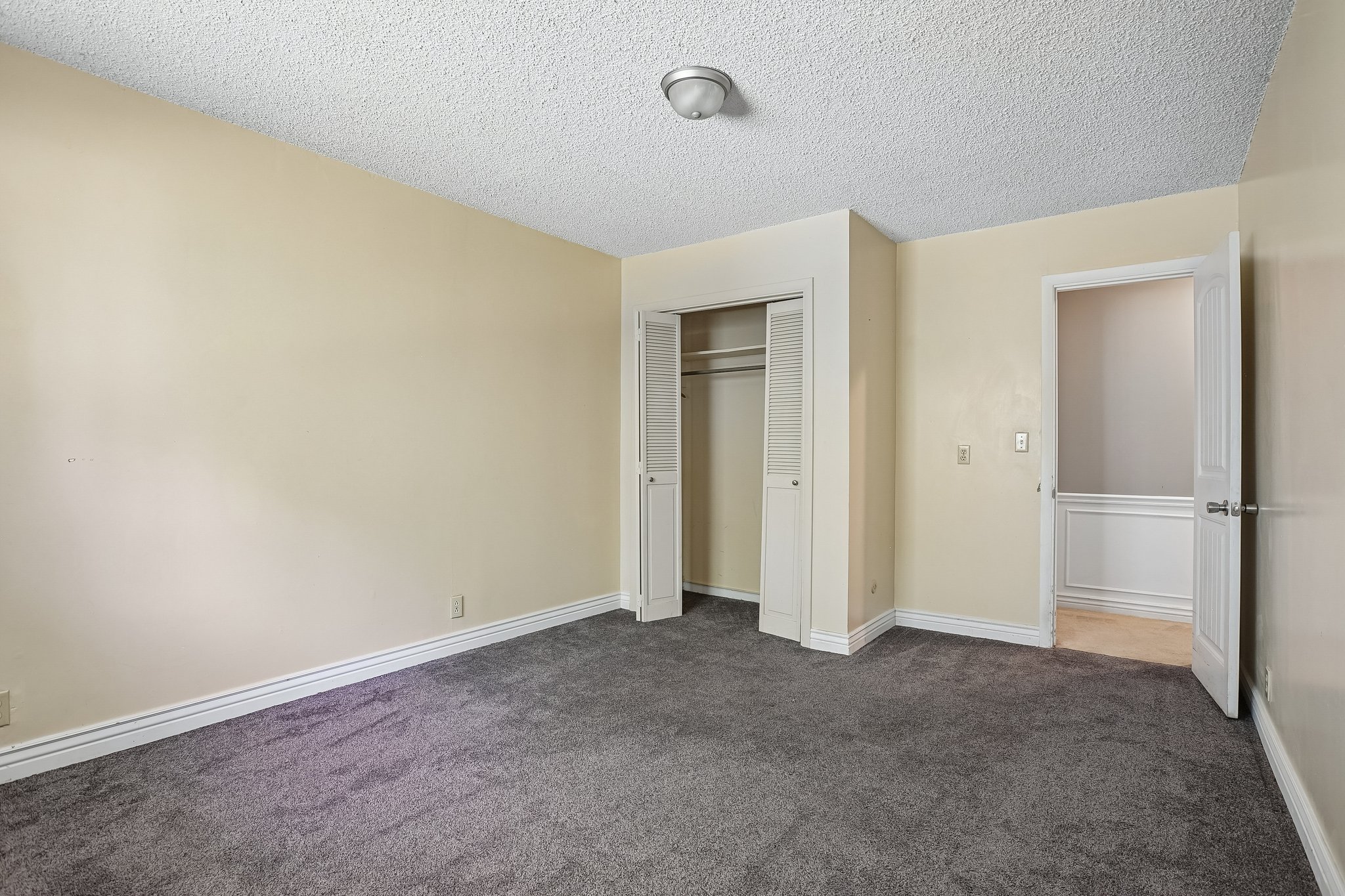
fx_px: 635
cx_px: 672
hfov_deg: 93.3
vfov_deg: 70.4
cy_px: 448
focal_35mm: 17
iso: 400
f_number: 8
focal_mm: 17
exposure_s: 1/3.33
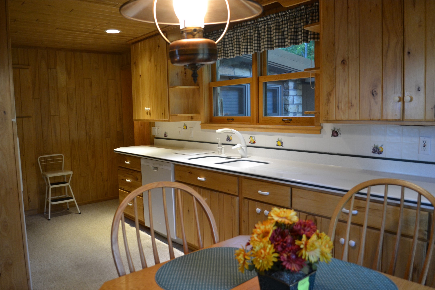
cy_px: 145
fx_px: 326
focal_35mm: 27
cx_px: 218
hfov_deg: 67.4
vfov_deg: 47.9
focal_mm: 18
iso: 1100
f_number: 3.5
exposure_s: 1/60
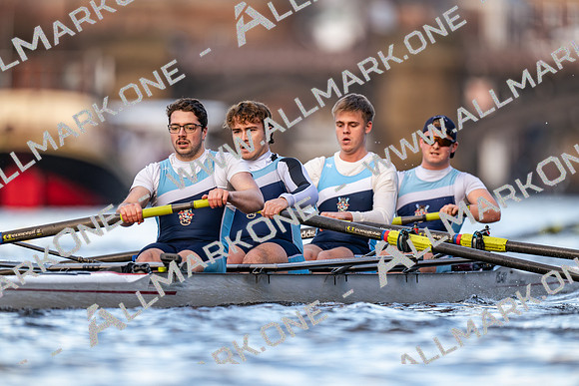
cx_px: 290
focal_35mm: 600
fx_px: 9652
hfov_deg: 3.4
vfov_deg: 2.3
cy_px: 193
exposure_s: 1/2500
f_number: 4
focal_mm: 600
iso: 1400
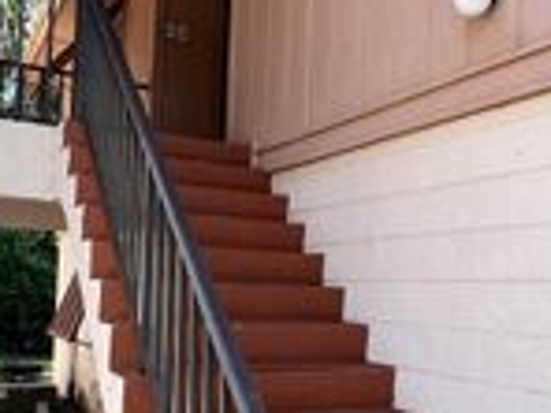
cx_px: 398
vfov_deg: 32.7
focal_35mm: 44
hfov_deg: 41.9
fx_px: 700
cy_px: 259
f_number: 1.8
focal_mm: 1.57
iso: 32
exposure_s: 1/324
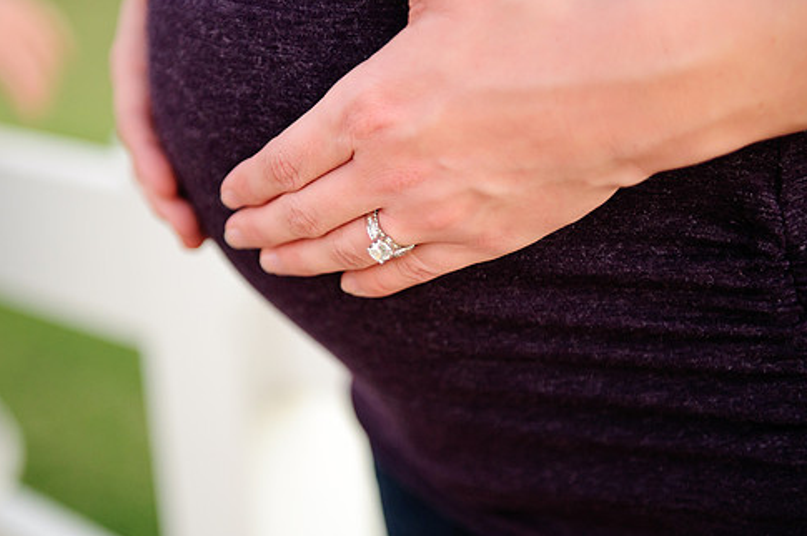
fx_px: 1769
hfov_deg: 25.7
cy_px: 236
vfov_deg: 17.2
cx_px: 346
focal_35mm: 79
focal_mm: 66
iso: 1000
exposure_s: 1/200
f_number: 2.8
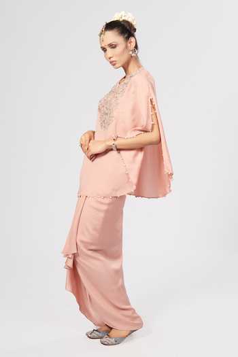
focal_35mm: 69
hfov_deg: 19.7
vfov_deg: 29.2
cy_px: 178
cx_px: 119
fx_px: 684
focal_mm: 46
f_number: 6.3
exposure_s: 1/160
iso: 160
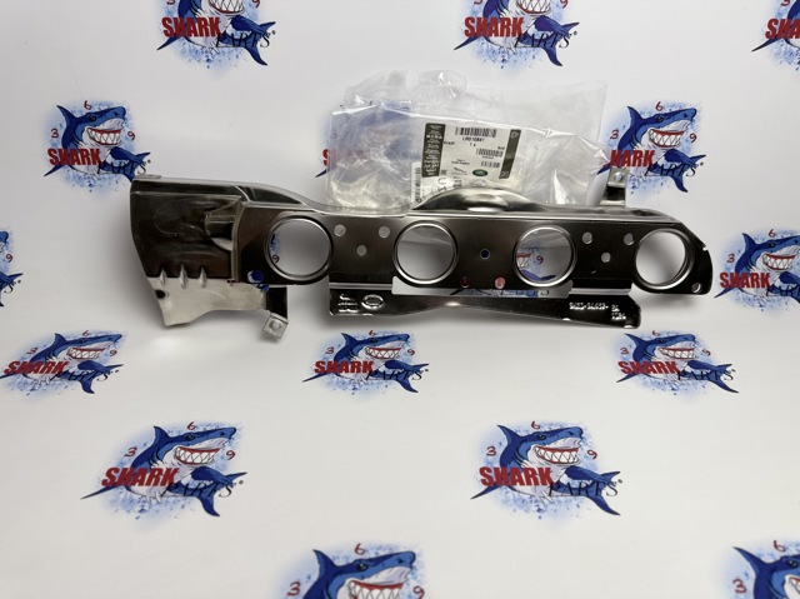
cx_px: 400
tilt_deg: -34.3
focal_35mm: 24
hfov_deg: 71.6
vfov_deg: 56.8
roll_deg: -0.7
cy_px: 300
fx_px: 554
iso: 80
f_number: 1.78
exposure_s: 1/310
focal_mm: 6.76
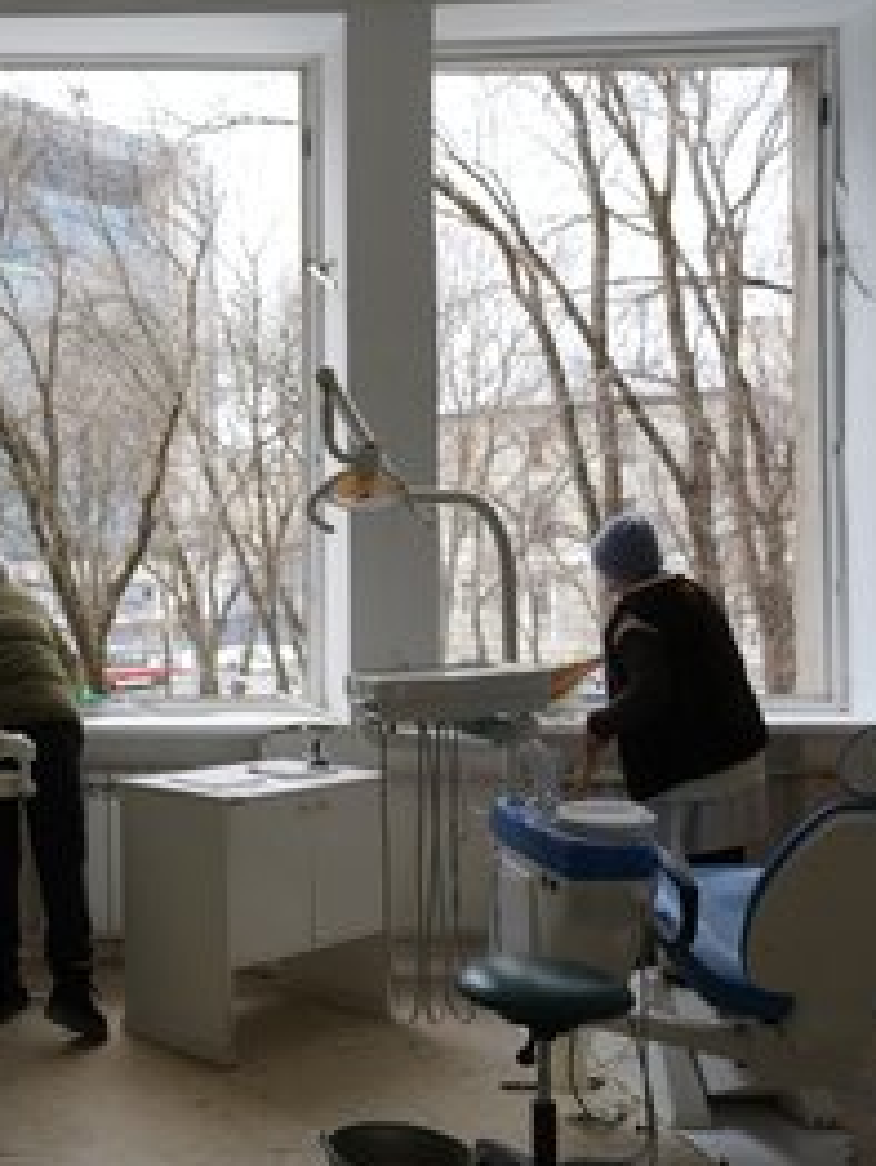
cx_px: 18
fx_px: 1381
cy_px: 583
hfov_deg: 32.6
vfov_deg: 45.7
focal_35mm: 41
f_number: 4.5
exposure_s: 1/80
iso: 100
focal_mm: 28
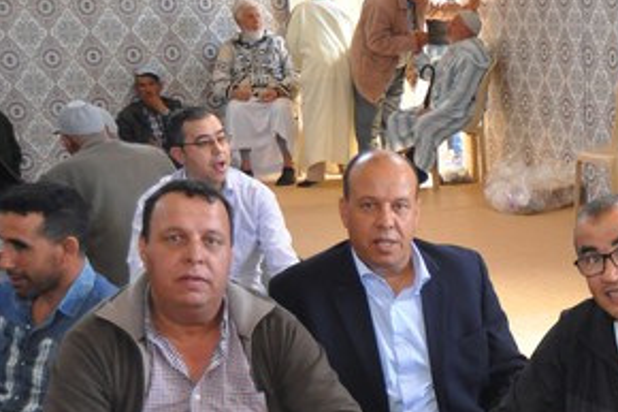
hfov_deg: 24.8
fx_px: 1306
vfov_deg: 17.5
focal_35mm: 76
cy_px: 409
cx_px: 680
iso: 800
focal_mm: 23
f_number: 3.8
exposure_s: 1/60
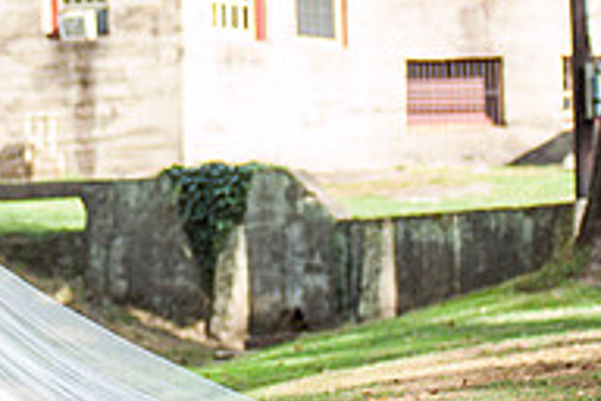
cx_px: 116
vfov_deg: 5.7
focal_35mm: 242
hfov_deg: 8.5
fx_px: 4040
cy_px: 16
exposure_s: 1/800
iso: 200
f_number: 2.8
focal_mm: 80
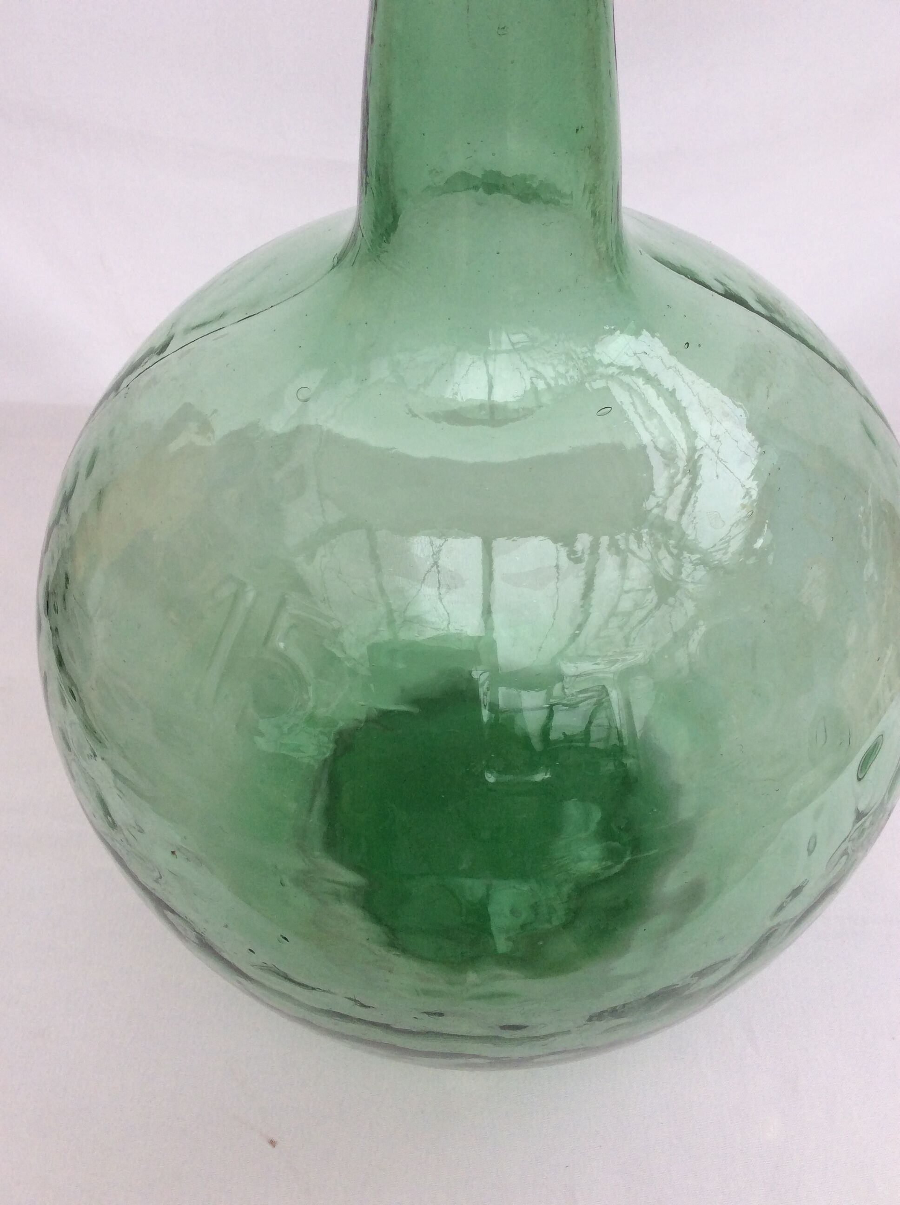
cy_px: 602
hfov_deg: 44.1
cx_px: 450
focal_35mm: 32
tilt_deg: -48.0
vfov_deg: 56.9
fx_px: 1112
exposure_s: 1/100
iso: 40
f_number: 2.4
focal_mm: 3.3
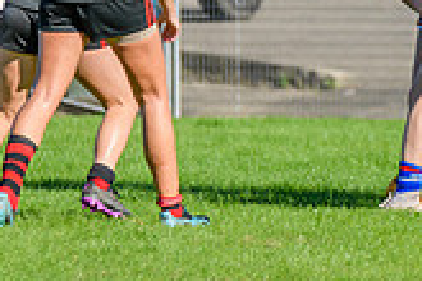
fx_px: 14429
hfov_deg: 1.7
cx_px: 285
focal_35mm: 1231
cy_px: -39
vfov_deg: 1.1
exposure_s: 1/1600
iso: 640
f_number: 8
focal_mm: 320
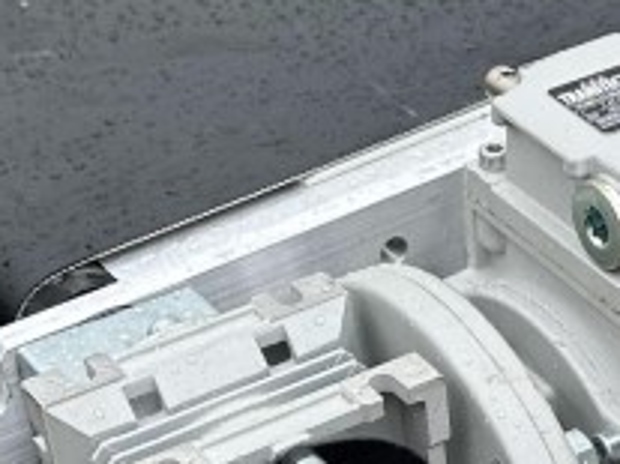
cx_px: 635
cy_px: 470
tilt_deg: -42.4
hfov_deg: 16.2
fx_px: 2130
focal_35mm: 119
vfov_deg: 12.3
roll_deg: +4.1
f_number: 1.78
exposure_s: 1/121
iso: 64
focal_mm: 6.86
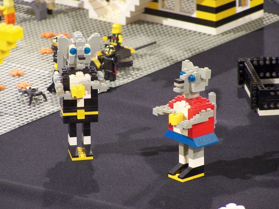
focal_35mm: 268
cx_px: 140
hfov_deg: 7.4
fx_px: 2160
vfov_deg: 5.5
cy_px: 104
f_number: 3.6
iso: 80
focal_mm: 44.4
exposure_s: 1/2
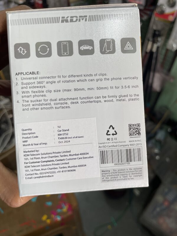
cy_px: 118
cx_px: 88
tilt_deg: -45.1
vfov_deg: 67.3
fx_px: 177
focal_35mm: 26
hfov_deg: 53.1
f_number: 1.6
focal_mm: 4.2
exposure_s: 1/100
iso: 32
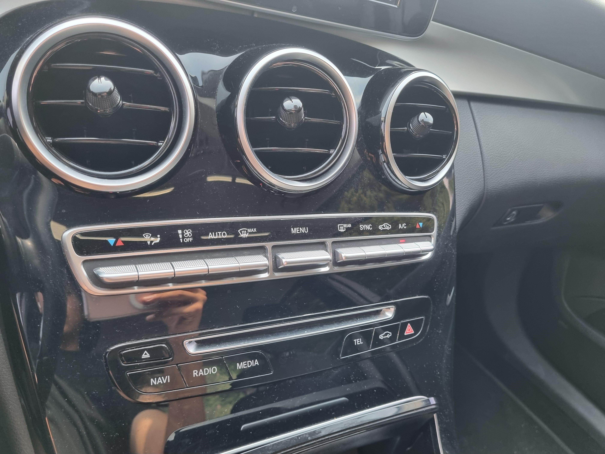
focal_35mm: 26
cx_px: 302
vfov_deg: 53.1
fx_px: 454
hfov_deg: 67.3
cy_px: 227
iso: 250
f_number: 1.8
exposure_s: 1/120
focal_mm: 5.4
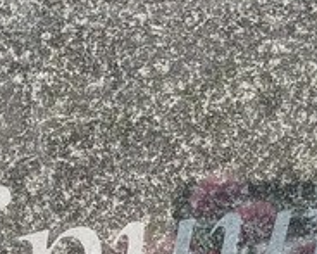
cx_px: 177
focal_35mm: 102
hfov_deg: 18.8
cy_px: 444
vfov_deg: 13.6
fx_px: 956
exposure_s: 1/321
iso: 50
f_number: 1.7
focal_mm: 5.31
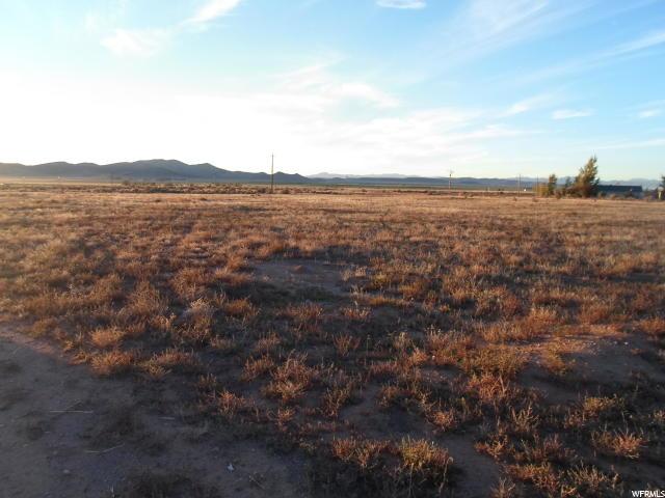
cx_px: 332
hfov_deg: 69.4
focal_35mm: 25
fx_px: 480
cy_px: 249
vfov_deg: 54.9
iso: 80
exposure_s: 1/180
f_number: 2.5
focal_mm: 4.5
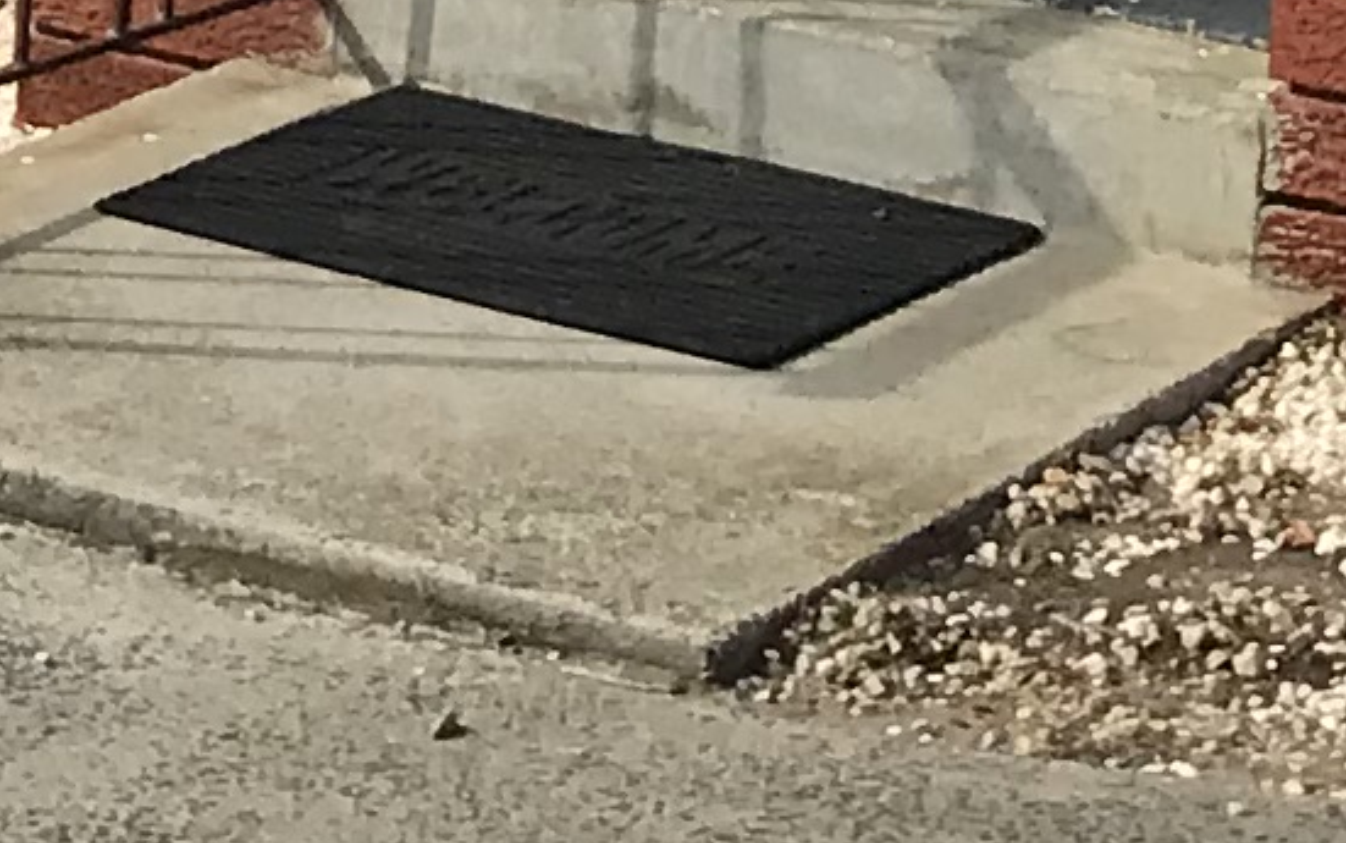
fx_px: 7964
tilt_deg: +3.2
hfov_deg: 9.6
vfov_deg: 5.4
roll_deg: -3.3
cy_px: -2431
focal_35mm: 217
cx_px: 936
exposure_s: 1/1330
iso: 20
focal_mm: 3.99
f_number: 1.8
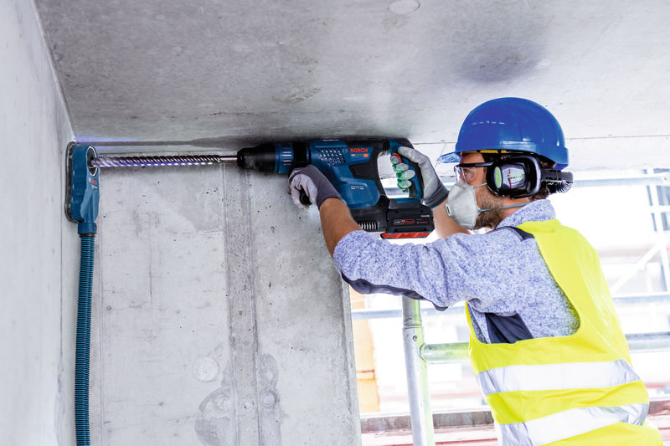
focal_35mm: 60
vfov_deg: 22.6
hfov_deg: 33.4
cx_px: 335
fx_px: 1116
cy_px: 223
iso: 1000
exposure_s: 1/80
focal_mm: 60
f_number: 4
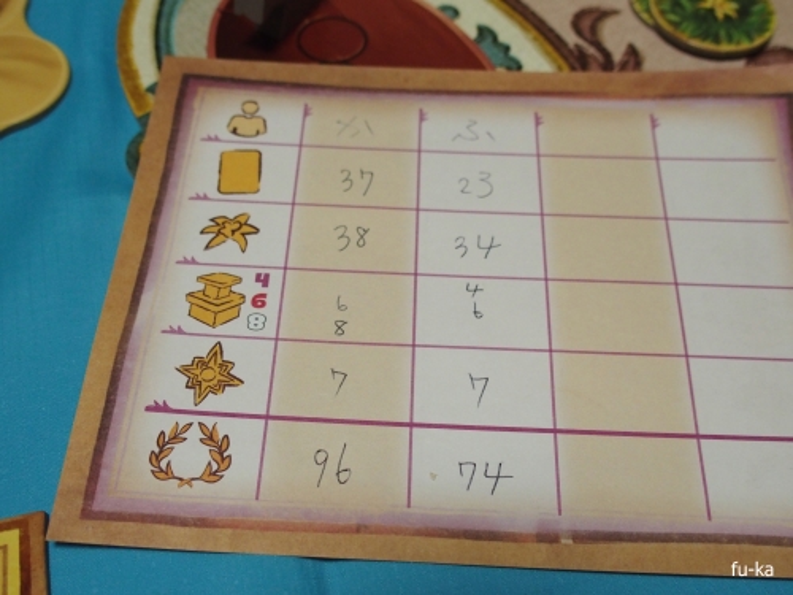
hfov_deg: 44.8
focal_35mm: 42
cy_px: 298
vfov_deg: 34.3
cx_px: 396
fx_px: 962
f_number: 2.8
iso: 800
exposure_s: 1/125
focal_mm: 9
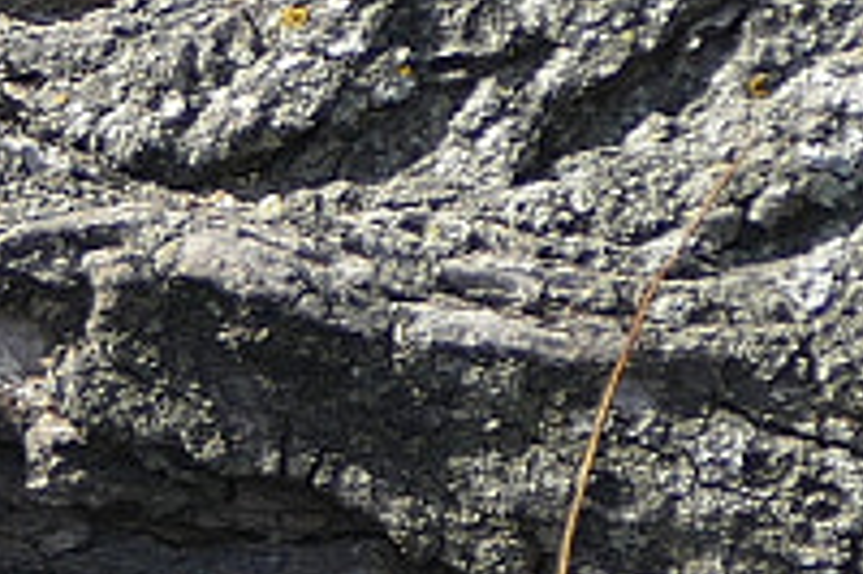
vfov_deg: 2.2
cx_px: -1679
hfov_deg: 3.3
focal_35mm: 616
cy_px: 626
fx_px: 14754
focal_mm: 28.21
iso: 125
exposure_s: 1/500
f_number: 3.7
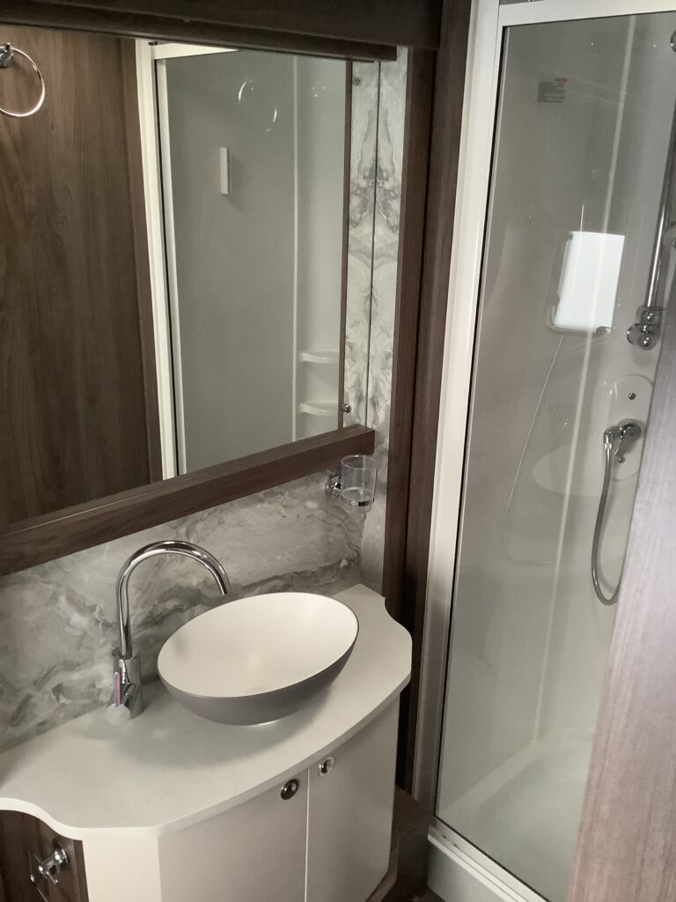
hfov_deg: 45.4
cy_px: 451
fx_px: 807
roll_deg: -3.1
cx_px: 338
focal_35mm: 31
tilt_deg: -21.5
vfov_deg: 58.4
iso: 400
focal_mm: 3.3
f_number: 2.4
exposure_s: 1/60
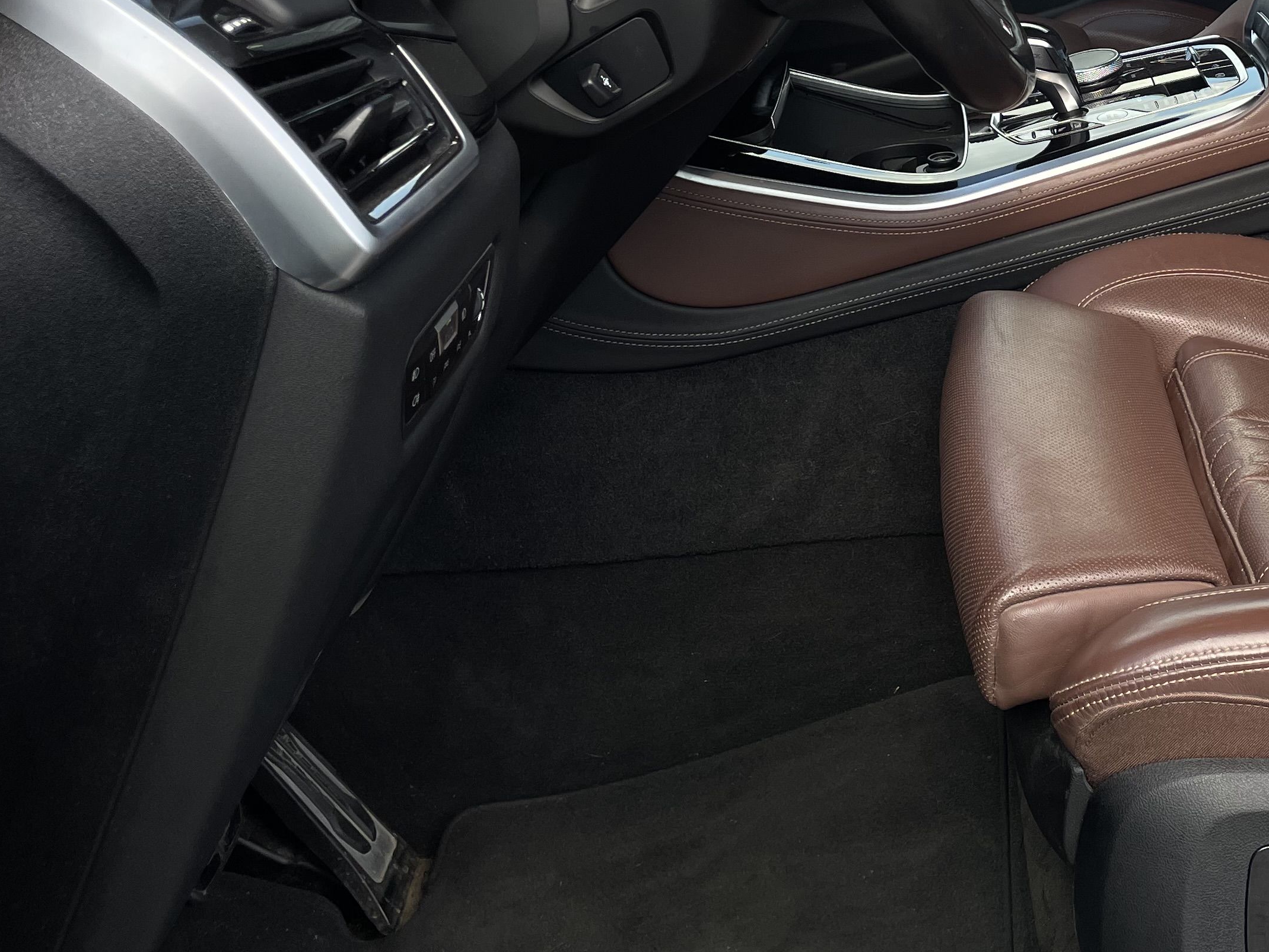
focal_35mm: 49
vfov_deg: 28.3
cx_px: 1127
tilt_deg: -15.9
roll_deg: +3.4
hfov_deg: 36.6
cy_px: 59
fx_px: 1797
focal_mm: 4.2
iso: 50
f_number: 1.6
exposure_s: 1/633
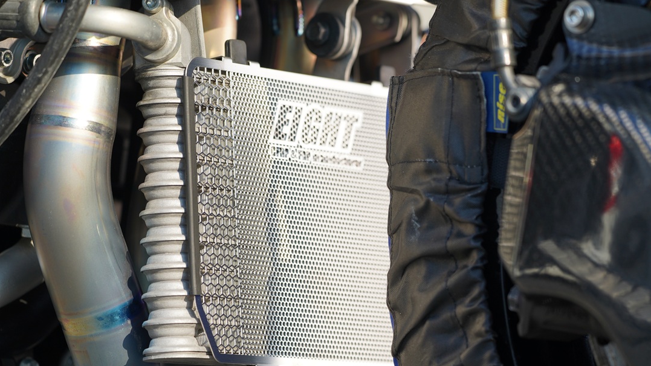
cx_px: 326
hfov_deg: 10.3
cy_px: 187
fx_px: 3625
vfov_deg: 5.8
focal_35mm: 210
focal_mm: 200
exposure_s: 1/250
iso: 125
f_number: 5.6
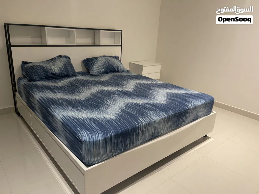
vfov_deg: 54.9
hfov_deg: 69.4
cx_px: 130
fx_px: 187
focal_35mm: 25
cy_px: 97
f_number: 1.6
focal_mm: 5.1
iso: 200
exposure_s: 1/50
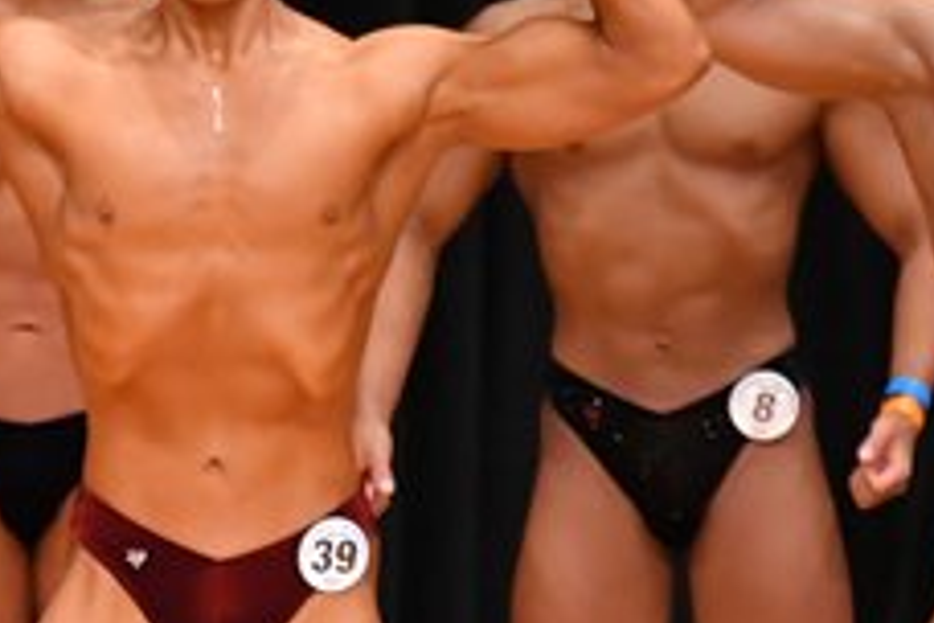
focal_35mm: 866
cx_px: -117
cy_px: 615
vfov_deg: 1.6
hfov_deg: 2.4
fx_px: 22466
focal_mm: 170
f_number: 5.6
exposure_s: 1/400
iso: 5000
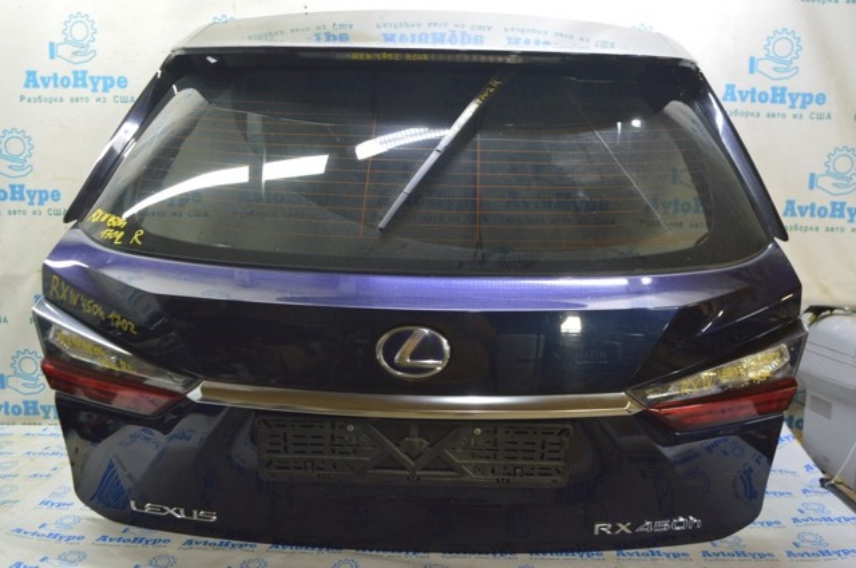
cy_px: 284
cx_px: 428
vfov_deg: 41.6
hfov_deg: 59.6
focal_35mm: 32
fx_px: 748
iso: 400
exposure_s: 1/8
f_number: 5.6
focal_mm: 21
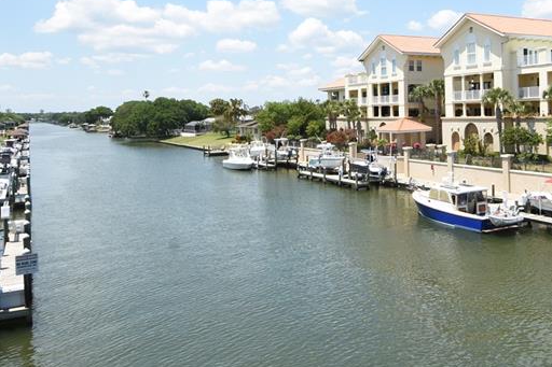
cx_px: 378
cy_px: 127
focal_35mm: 36
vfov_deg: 36.5
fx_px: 552
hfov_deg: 51.9
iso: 100
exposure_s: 1/125
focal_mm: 12
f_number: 9
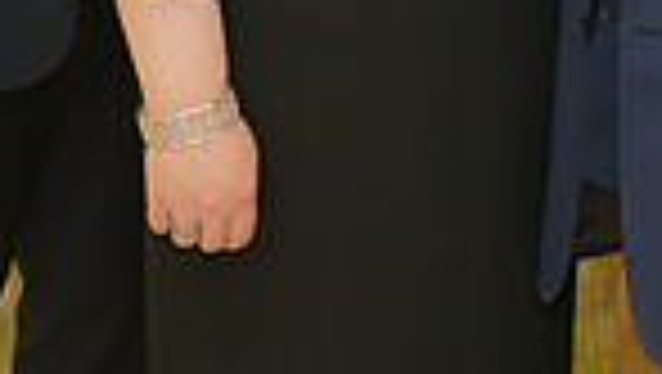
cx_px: 941
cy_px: -408
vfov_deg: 8.9
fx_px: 2249
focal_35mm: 128
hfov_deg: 15.6
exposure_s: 1/100
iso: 400
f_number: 5
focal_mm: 31
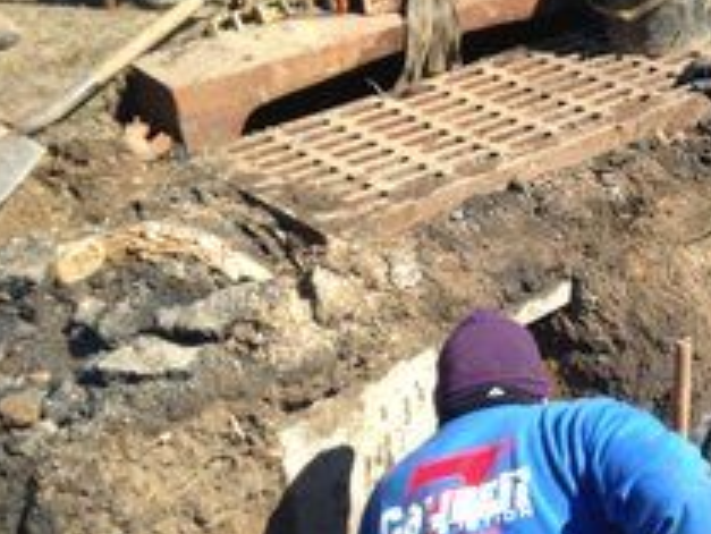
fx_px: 1726
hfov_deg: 22.3
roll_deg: -0.5
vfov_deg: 17.6
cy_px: 276
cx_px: 726
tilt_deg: -30.8
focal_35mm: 84
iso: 50
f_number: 2.4
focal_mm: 4.12
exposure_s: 1/704
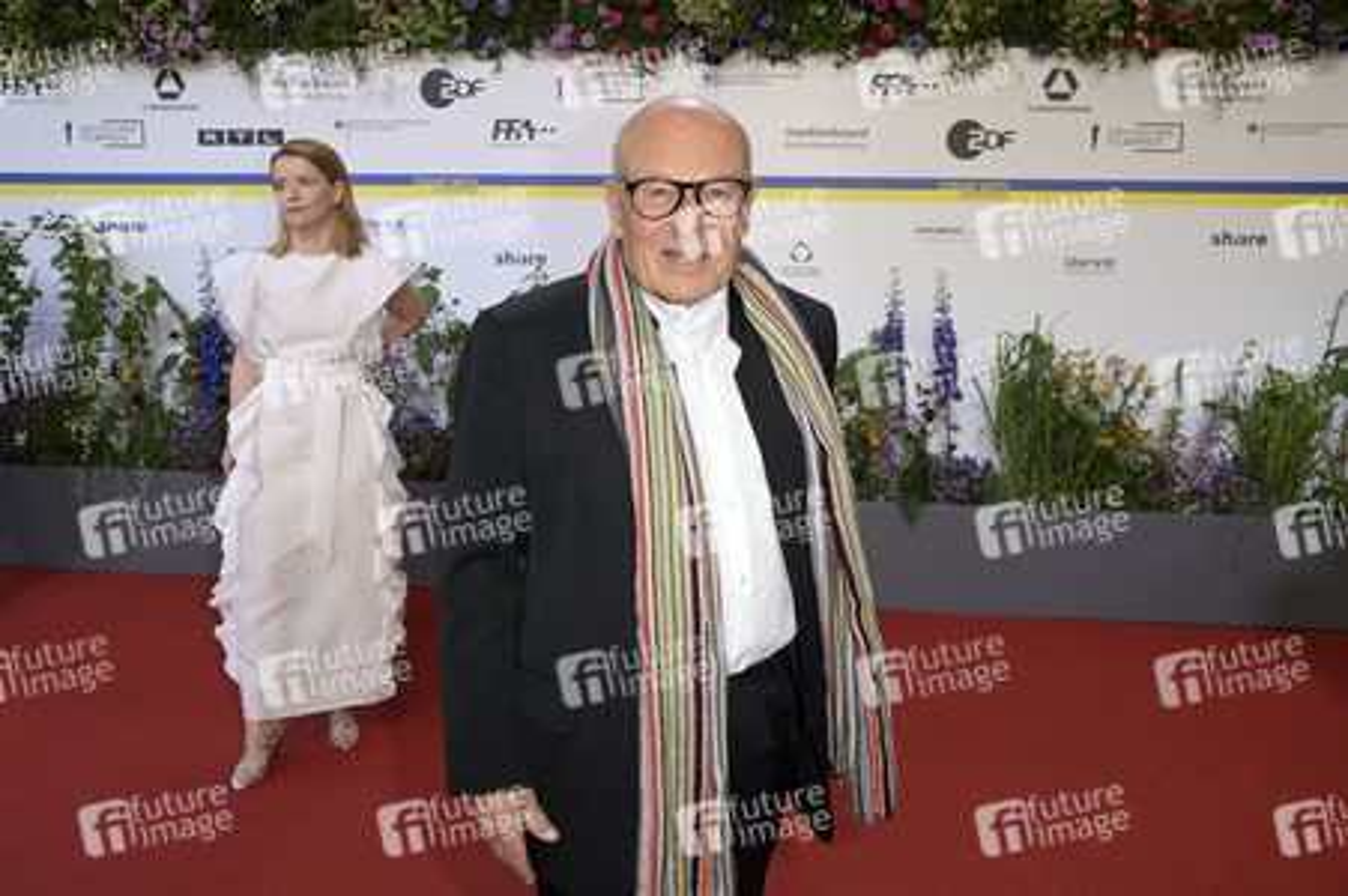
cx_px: 674
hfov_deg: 55.8
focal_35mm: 34
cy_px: 448
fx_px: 1272
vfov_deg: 38.8
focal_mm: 34
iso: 640
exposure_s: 1/250
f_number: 6.3
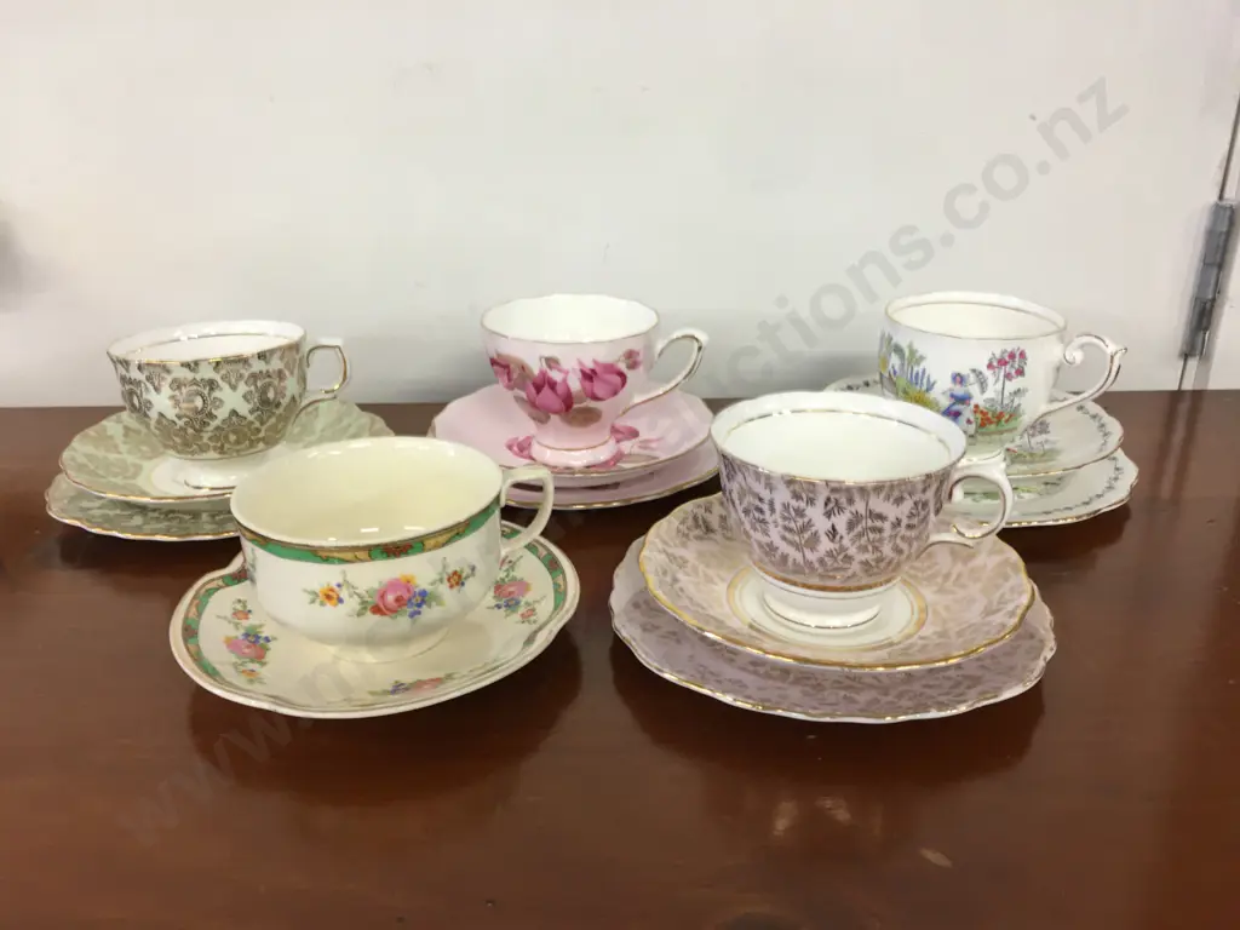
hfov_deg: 61.7
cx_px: 620
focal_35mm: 29
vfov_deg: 48.2
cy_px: 465
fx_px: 1039
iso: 40
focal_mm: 4.15
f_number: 2.2
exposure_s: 1/17
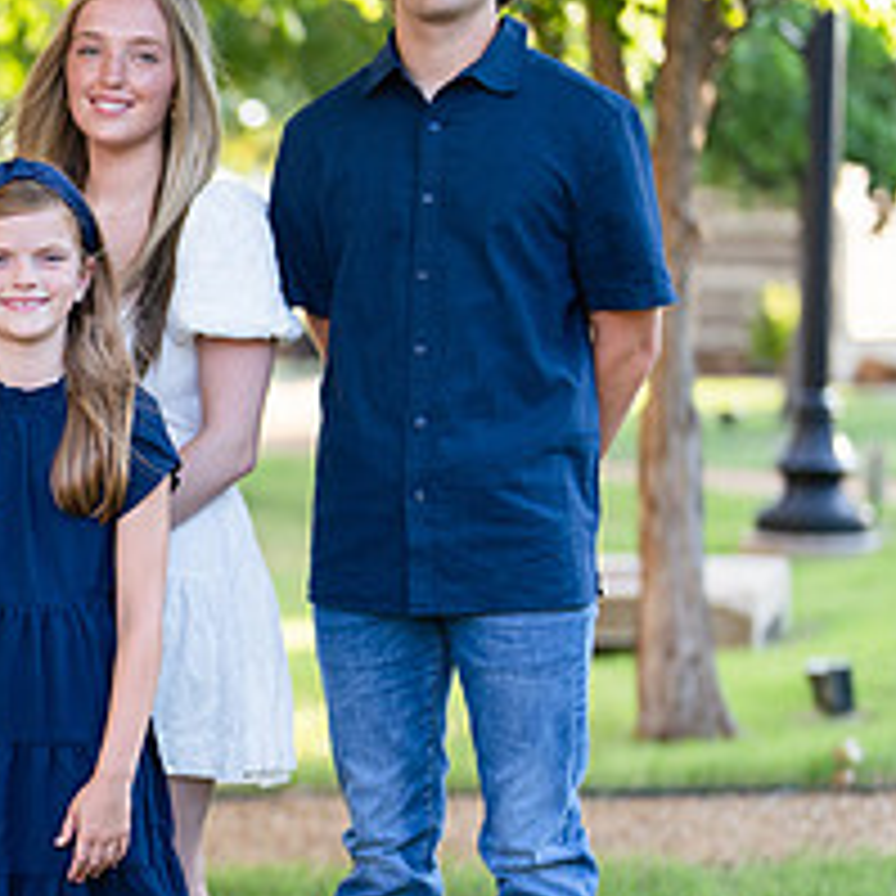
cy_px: 538
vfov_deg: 14.1
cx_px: -153
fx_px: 3631
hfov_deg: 13.7
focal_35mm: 124
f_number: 1.2
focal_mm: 50
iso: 200
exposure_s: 1/1000
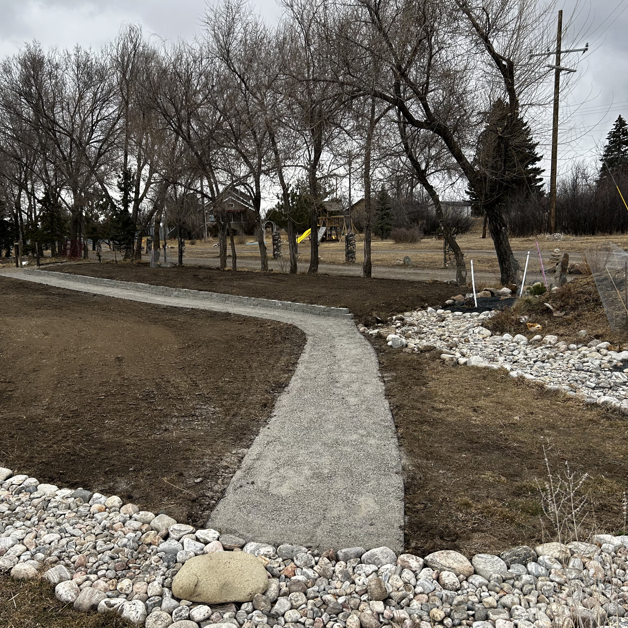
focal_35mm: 31
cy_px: 314
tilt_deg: -6.1
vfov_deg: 52.5
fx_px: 636
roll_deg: +2.1
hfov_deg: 52.1
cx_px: 246
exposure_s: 1/887
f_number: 1.5
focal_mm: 5.7
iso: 50
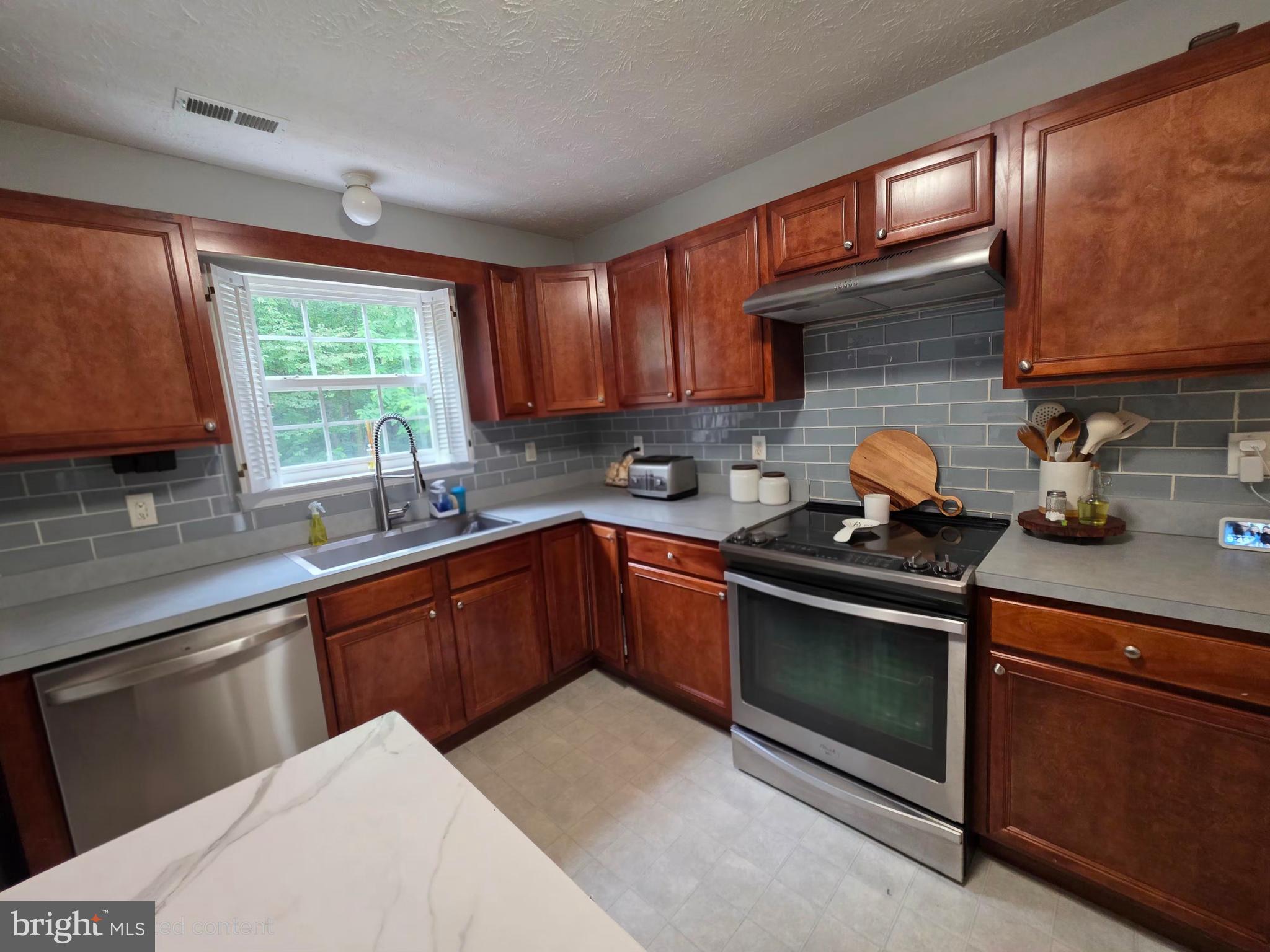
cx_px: 635
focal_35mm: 13
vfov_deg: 89.9
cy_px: 476
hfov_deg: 106.2
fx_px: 477
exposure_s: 1/60.2
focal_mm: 2.2
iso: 250
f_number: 1.9
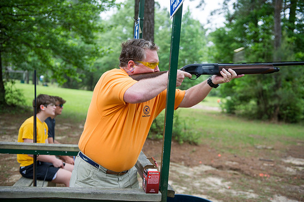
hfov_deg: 46.4
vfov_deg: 31.9
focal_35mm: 42
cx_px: 152
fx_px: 354
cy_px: 101
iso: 640
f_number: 3.2
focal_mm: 42
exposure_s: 1/80
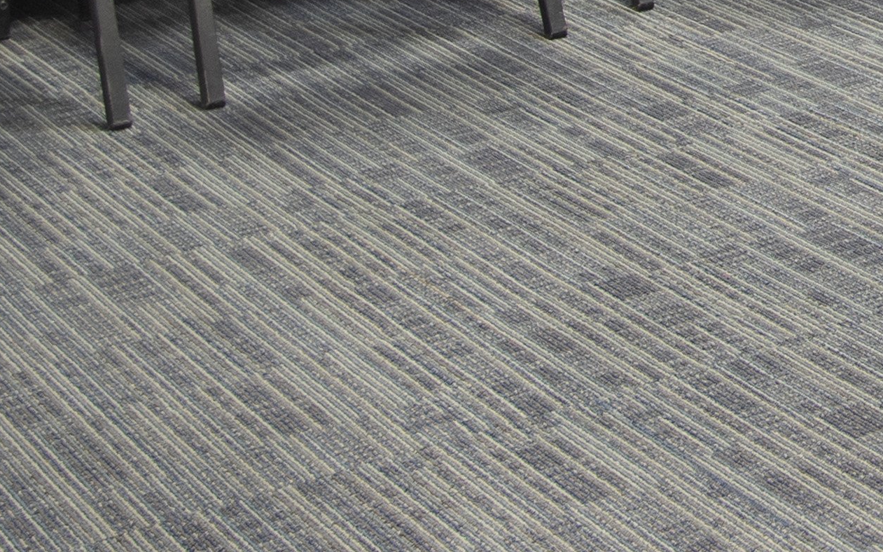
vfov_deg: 10.3
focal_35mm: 119
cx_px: 1548
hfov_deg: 15.3
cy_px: -496
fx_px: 2864
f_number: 8
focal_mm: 20
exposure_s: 1/1.67
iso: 200
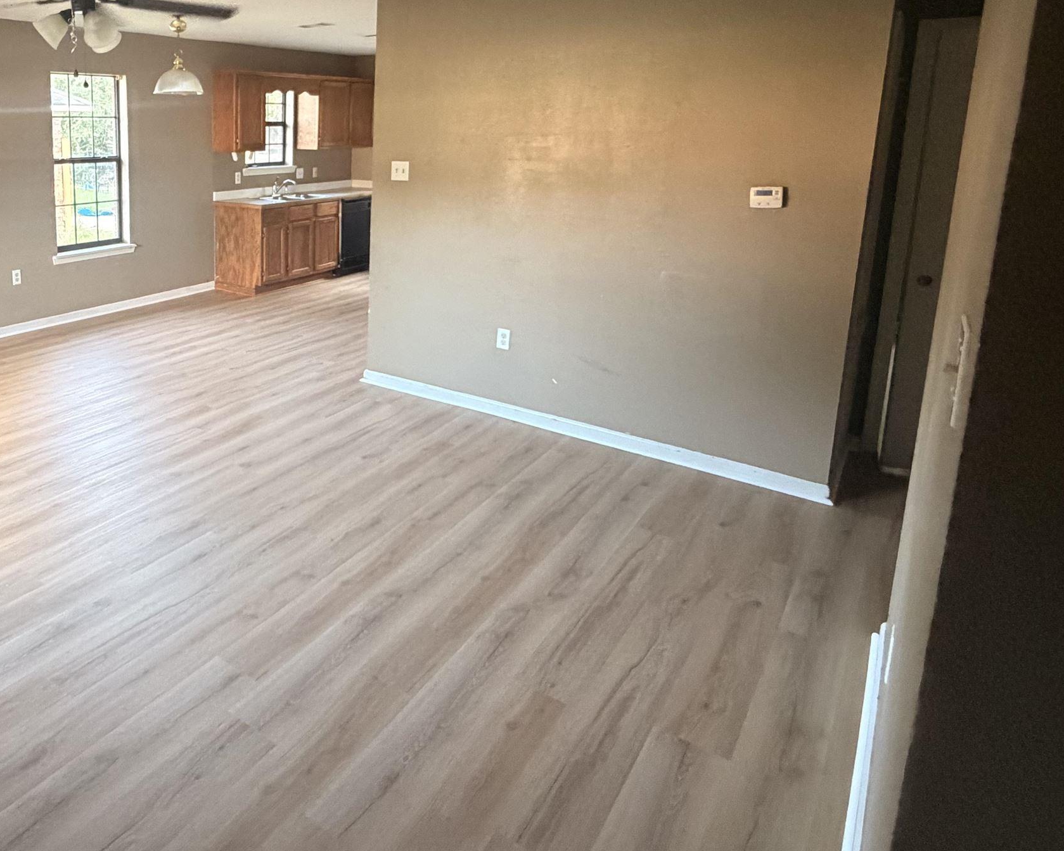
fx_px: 787
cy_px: 252
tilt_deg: -9.8
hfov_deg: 62.6
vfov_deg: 55.0
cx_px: 220
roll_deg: +1.0
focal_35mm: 25
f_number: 2.2
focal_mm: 2.22
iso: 500
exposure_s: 1/60
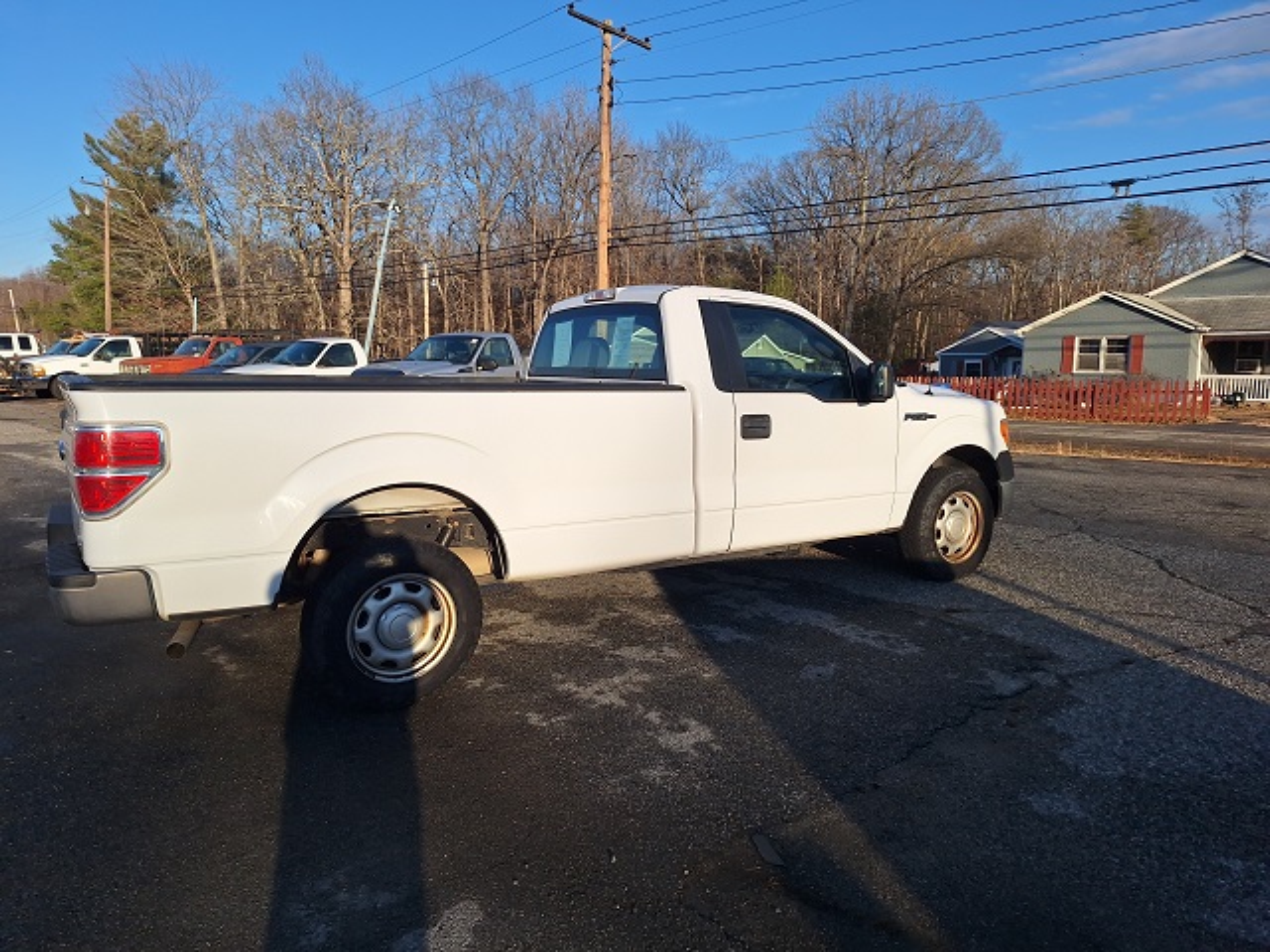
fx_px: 844
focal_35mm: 23
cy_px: 476
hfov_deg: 73.9
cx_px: 635
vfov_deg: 58.9
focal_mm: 5.54
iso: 25
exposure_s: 1/2899
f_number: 1.8
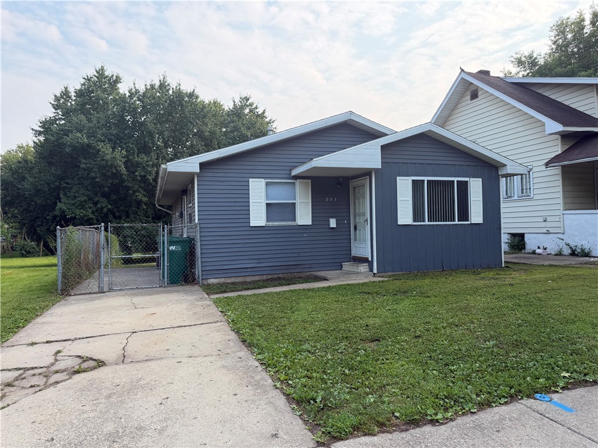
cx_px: 299
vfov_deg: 56.8
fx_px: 415
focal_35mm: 24
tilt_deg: +3.5
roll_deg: +2.2
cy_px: 224
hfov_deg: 71.6
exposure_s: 1/1385
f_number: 1.78
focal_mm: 6.76
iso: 100
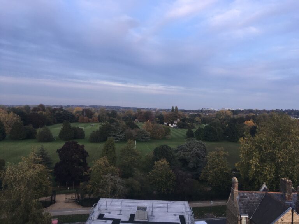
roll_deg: -2.2
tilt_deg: -0.5
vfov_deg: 48.2
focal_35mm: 29
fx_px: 250
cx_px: 150
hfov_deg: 61.7
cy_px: 112
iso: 32
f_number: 2.2
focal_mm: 4.15
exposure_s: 1/50
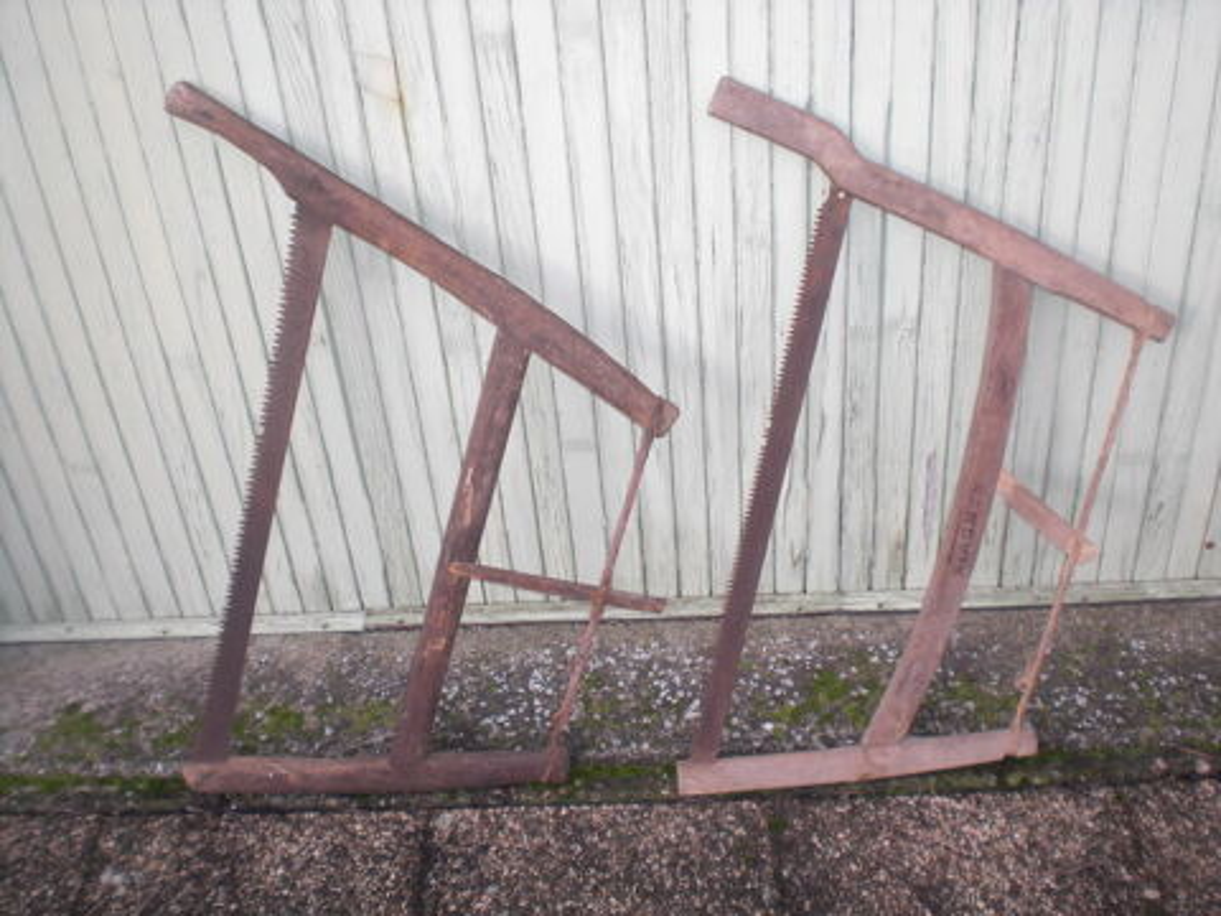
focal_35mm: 38
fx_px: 1340
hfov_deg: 49.0
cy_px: 458
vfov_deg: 37.7
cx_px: 610
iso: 64
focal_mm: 6.3
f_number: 3.1
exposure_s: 1/100
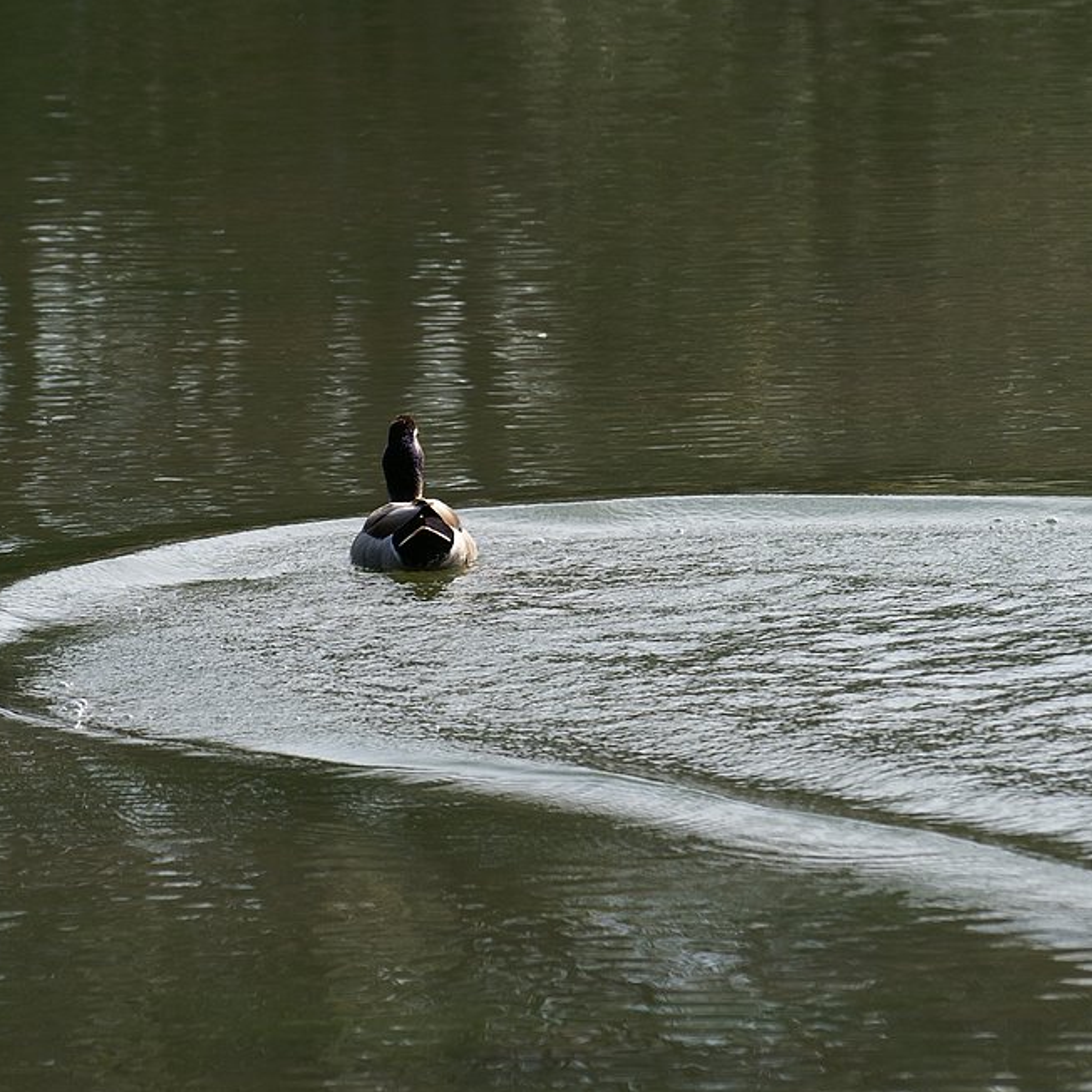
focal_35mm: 300
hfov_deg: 5.8
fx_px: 10707
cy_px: 543
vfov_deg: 5.8
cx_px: 414
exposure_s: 1/400
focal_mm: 150
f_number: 8
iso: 125
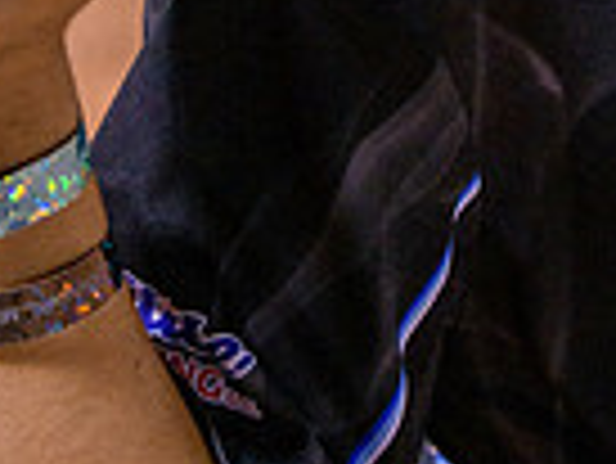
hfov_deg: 8.9
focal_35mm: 221
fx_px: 3936
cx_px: 319
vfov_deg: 6.5
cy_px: -450
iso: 4000
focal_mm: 70
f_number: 5
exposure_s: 1/250
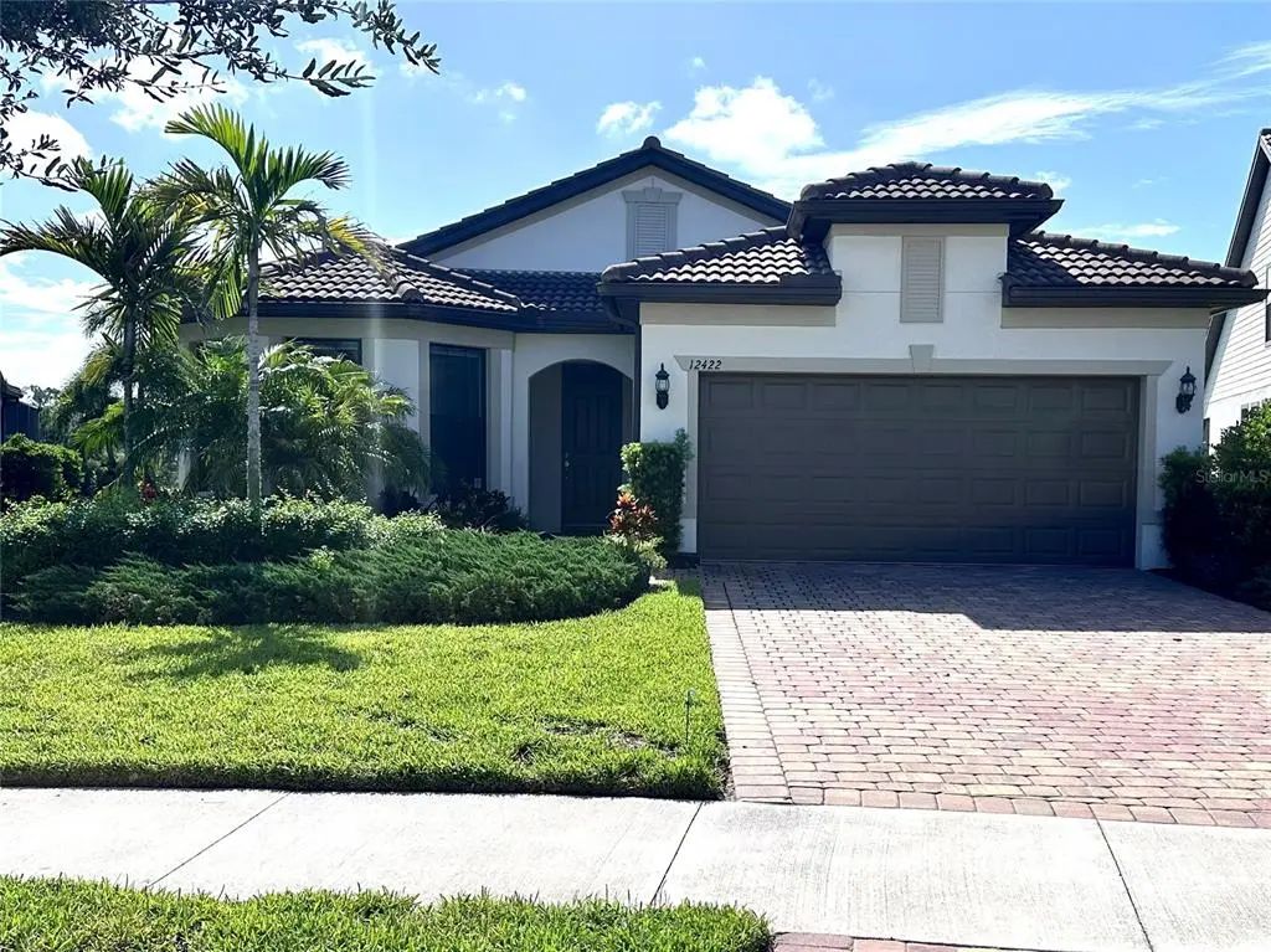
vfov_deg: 56.8
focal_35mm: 24
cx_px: 636
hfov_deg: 71.6
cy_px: 476
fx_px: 881
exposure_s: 1/7576
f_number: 1.78
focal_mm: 6.86
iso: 80
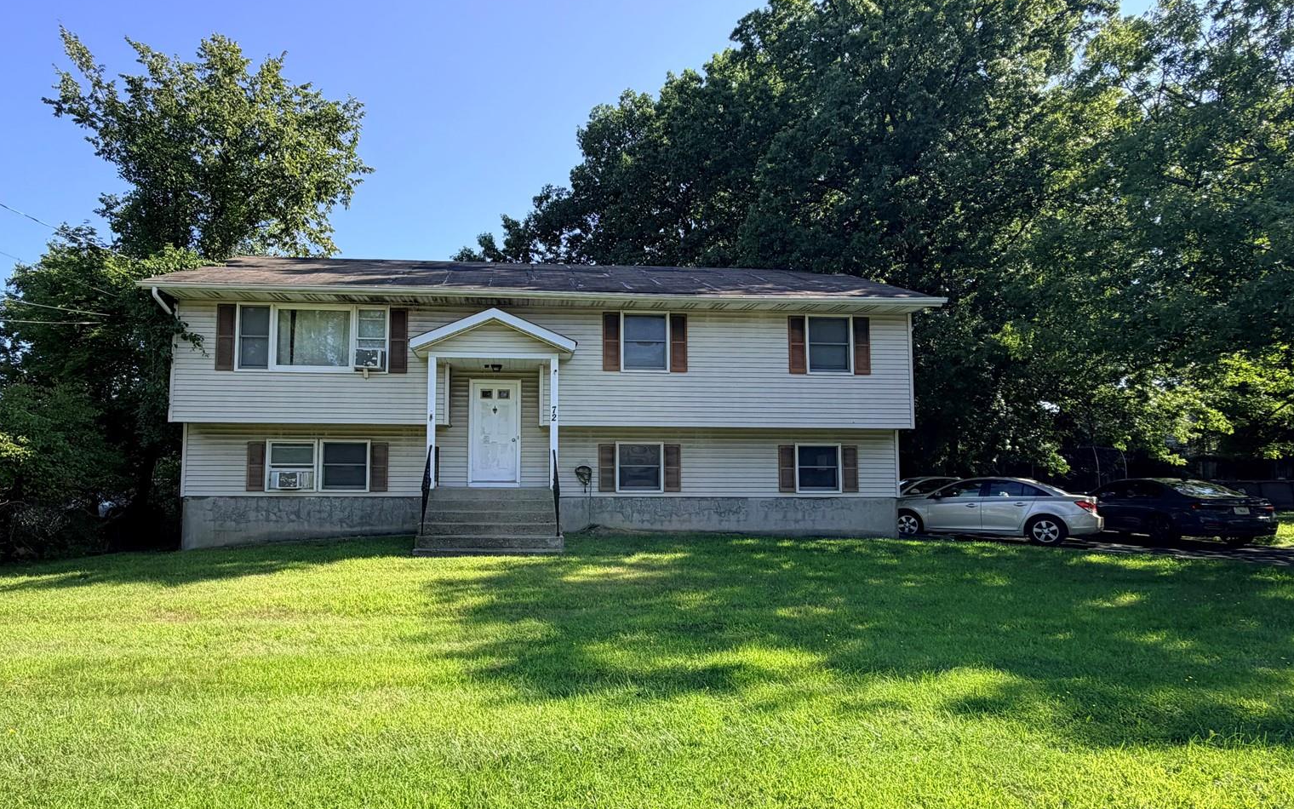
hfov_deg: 84.7
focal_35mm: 20
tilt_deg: +3.3
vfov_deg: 59.6
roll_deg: -0.1
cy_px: 423
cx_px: 569
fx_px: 705
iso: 40
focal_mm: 2.22
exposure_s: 1/658
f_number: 2.2
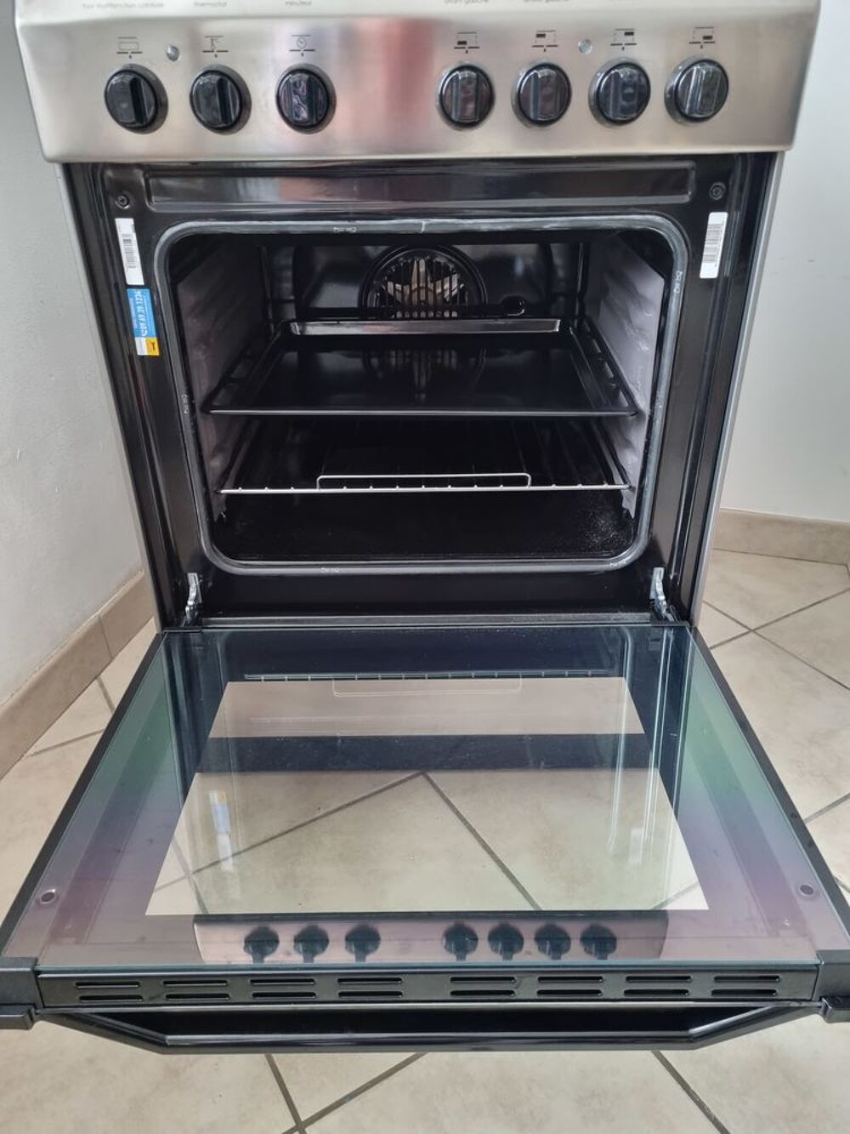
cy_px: 567
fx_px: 851
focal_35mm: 26
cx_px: 425
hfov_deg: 53.1
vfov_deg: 67.3
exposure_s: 1/33
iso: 640
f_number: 1.8
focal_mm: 5.4
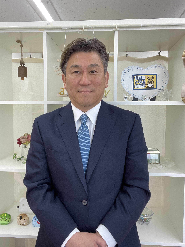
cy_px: 124
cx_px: 92
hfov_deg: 46.8
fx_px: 214
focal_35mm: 30
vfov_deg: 60.0
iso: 100
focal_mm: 2.71
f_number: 2.2
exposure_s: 1/111
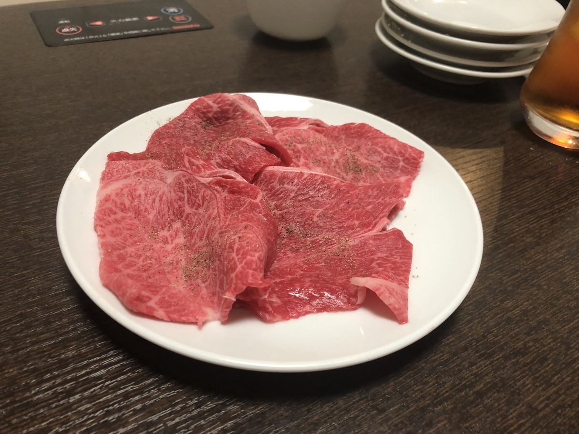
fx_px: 468
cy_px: 217
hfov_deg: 63.4
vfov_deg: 49.7
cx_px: 290
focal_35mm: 28
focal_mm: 3.99
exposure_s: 1/17
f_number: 1.8
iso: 40
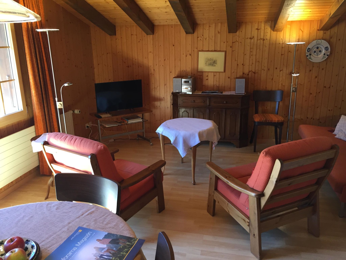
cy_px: 130
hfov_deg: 61.7
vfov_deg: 48.2
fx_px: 290
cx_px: 173
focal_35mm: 29
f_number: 2.2
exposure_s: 1/33
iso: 64
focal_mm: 4.15
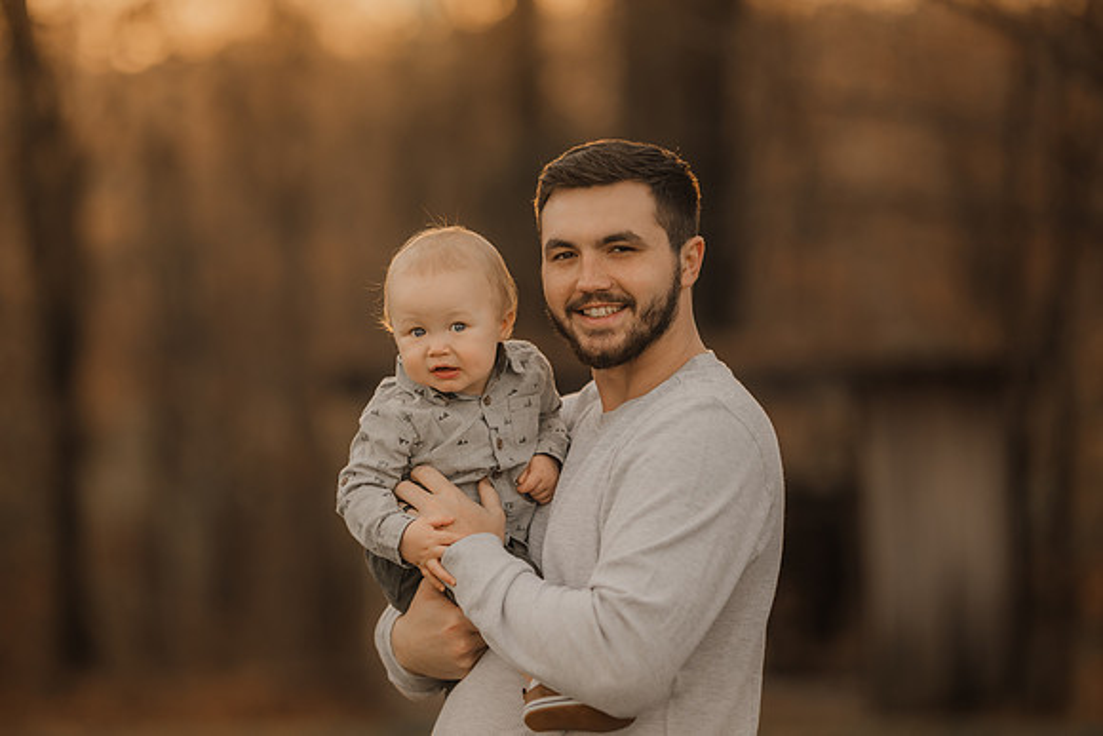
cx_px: 438
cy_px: 409
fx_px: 3880
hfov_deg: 16.2
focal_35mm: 127
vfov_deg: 10.8
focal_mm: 105
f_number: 1.4
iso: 100
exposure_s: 1/640
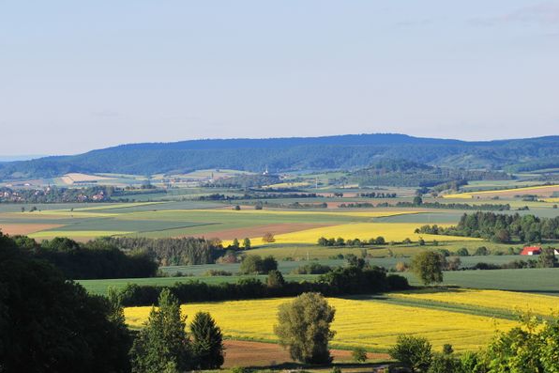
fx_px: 2460
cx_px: 280
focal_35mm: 159
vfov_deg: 8.7
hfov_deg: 13.0
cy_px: 187
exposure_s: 1/640
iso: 200
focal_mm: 105
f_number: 6.3
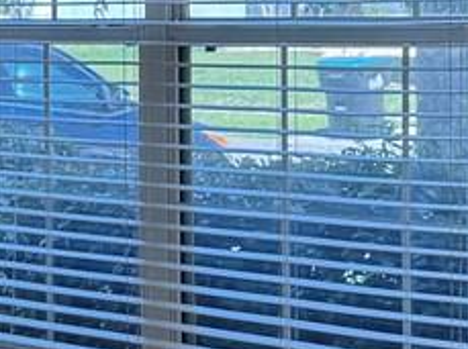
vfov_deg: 8.8
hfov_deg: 10.8
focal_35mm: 168
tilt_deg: -5.3
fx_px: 2268
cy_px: 139
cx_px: -460
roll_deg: +1.6
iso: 80
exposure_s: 1/345
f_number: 1.78
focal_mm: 6.76
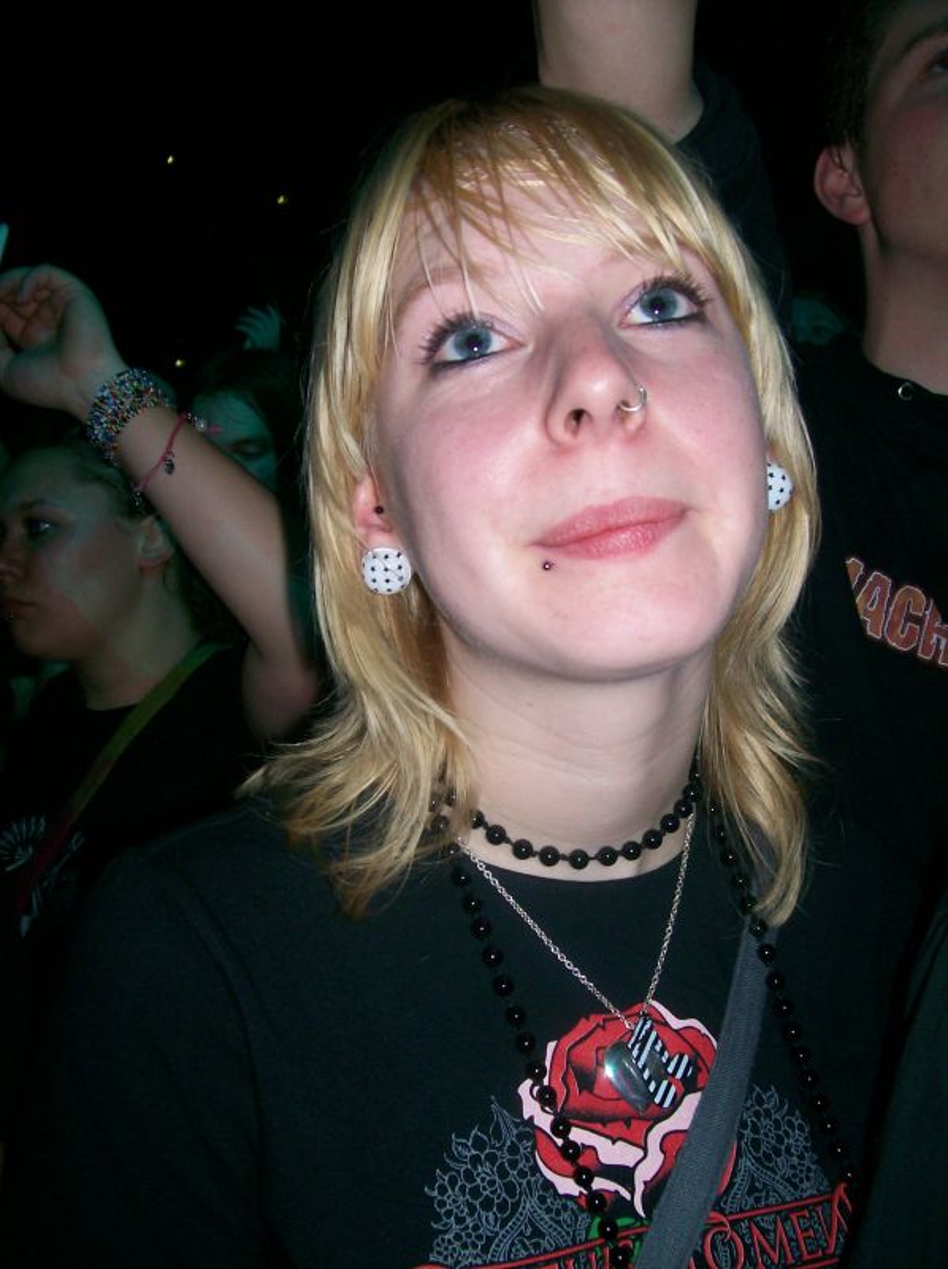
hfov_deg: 39.6
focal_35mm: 36
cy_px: 634
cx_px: 474
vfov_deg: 51.4
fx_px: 1317
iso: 80
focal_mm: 6
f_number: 2.7
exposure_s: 1/64
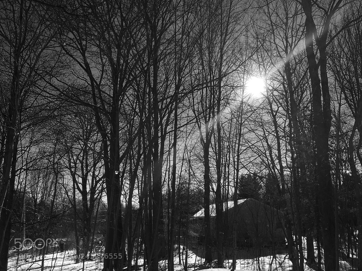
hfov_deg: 60.0
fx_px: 314
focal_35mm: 30
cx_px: 187
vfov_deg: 46.8
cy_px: 134
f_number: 2.2
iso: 25
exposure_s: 1/2481
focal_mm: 4.15
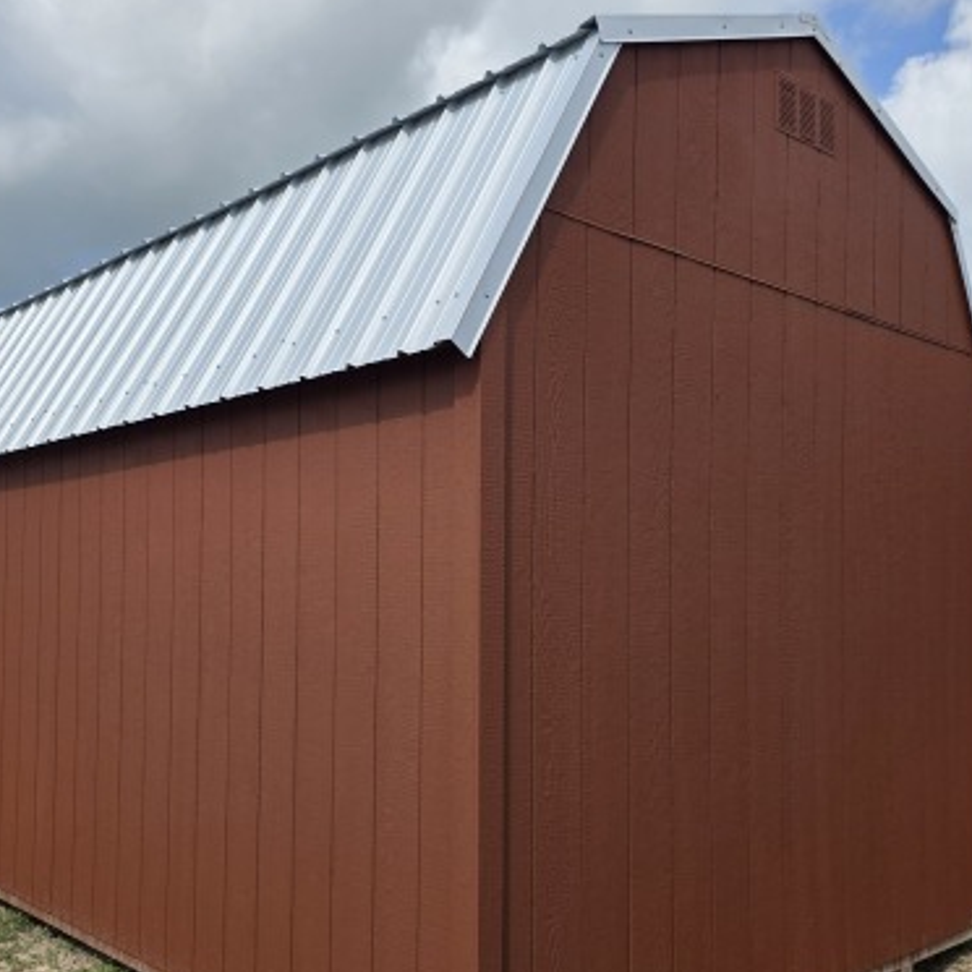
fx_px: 1112
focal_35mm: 35
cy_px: 572
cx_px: 465
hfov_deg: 47.2
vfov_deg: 47.0
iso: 80
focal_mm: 6.3
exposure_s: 1/6150
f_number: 1.7
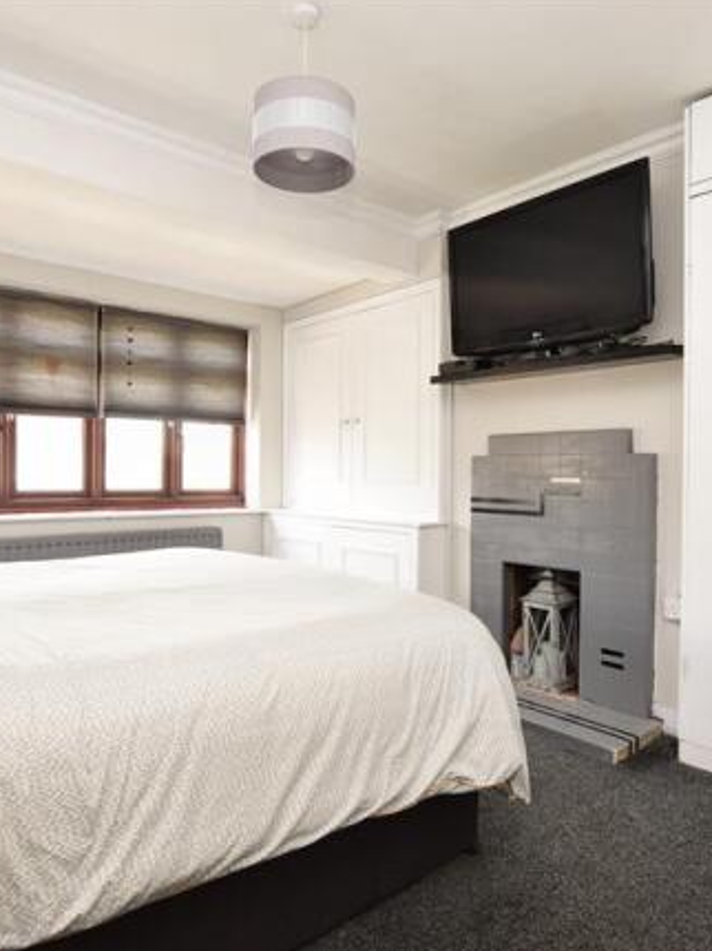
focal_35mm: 22
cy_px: 477
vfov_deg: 76.4
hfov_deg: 61.0
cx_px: 349
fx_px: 604
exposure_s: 1/30
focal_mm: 10
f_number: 10
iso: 400
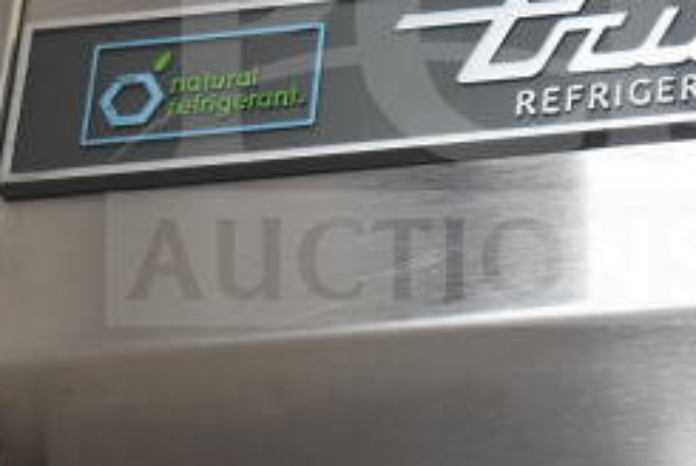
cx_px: 423
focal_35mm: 205
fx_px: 3973
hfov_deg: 10.0
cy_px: 101
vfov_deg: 6.7
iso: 1600
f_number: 6.3
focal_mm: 55
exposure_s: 1/160
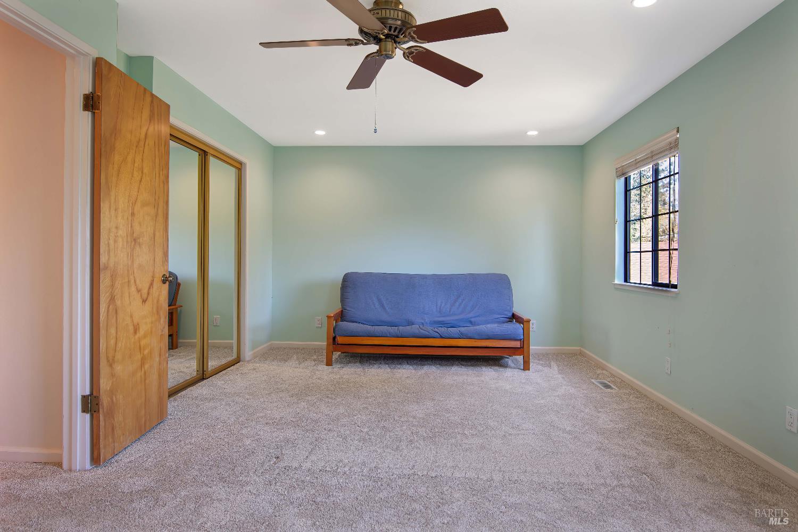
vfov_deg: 59.5
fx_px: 465
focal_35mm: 21
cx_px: 399
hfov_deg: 81.2
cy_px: 266
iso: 100
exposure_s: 1/40
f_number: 2.8
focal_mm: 14
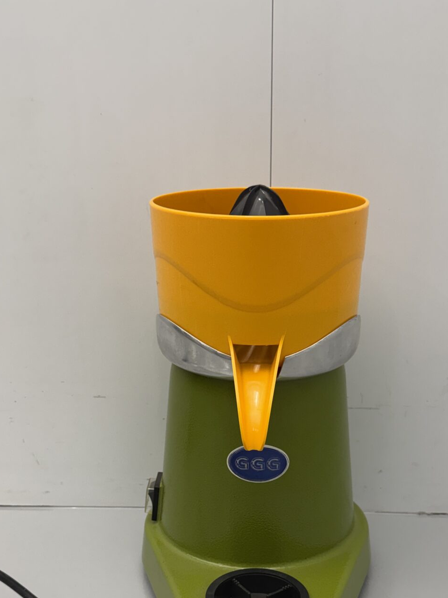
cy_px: 423
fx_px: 673
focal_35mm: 39
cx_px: 245
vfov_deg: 46.7
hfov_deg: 36.8
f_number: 1.78
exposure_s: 1/100
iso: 125
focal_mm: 6.76
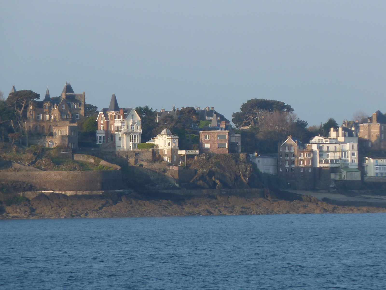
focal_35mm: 399
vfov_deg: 3.7
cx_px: 193
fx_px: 4449
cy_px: 145
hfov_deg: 5.0
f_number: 4.9
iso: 80
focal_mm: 49.2
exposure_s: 1/200
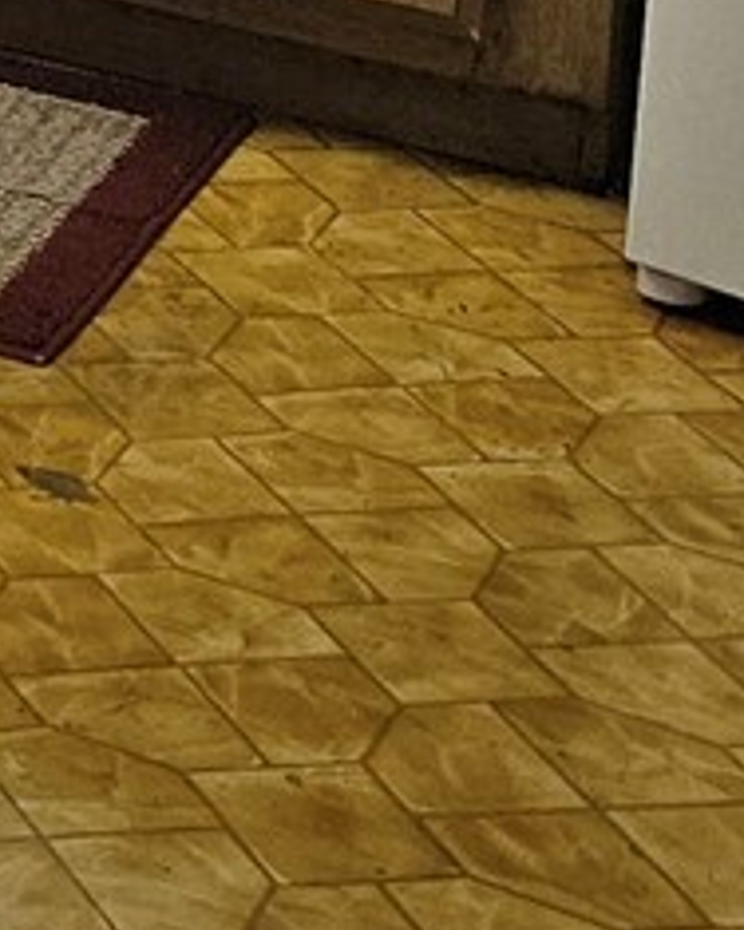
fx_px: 4211
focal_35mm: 153
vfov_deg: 11.5
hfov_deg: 8.6
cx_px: -1401
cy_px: -883
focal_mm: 5.4
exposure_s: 1/120
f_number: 1.8
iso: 200
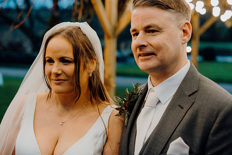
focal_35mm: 62
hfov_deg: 32.4
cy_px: 78
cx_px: 116
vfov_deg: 21.9
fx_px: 400
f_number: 3.5
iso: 5000
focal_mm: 62
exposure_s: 1/160
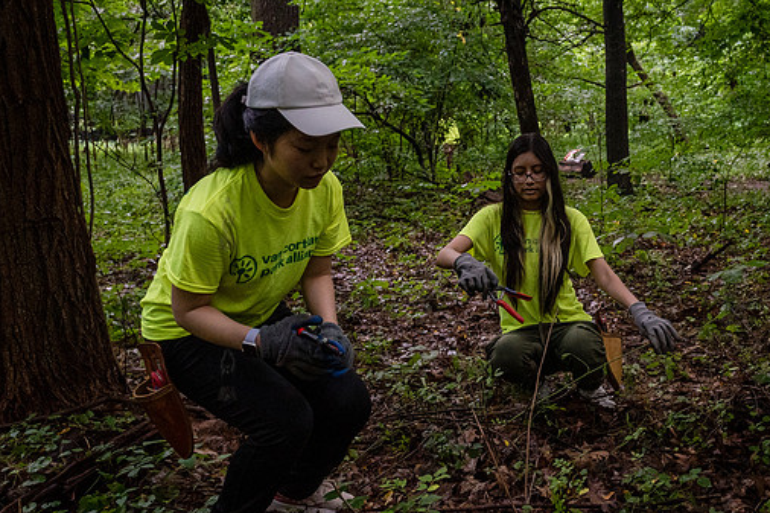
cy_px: 262
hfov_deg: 48.2
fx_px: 834
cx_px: 548
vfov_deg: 34.2
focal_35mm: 39
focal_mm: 24
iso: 2000
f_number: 3.5
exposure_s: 1/400
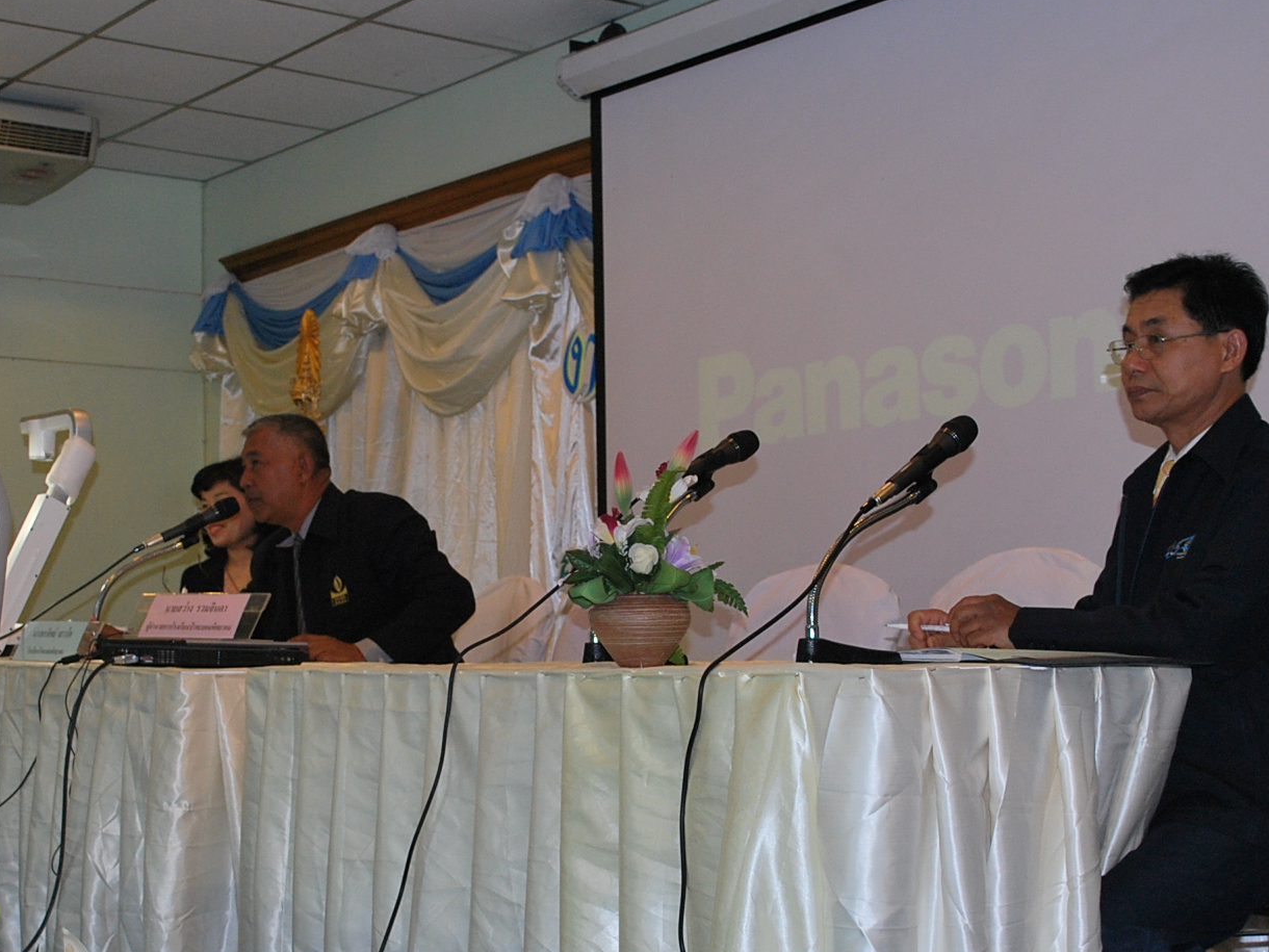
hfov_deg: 34.9
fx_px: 2016
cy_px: 586
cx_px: 603
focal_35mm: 55
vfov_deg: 26.5
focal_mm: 24
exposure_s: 1/50
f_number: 5
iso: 400
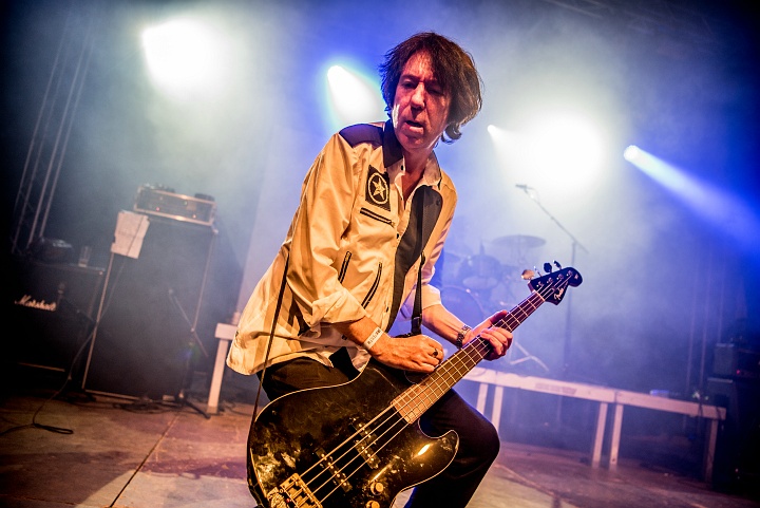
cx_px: 380
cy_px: 254
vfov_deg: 45.0
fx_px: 613
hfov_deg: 63.6
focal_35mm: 29
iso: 500
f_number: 3.2
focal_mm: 29
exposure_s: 1/125
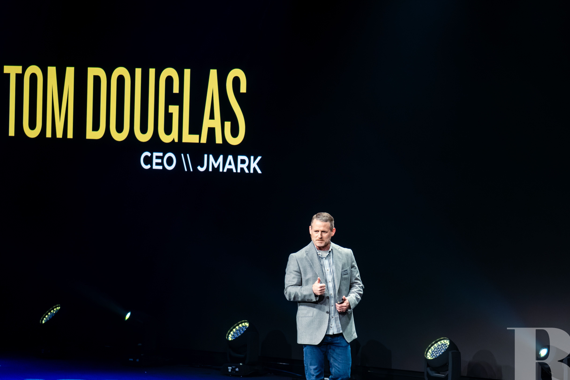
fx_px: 2929
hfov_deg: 11.1
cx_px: 316
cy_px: 224
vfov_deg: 7.4
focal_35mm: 185
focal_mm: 150
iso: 3200
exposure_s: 1/250
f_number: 5
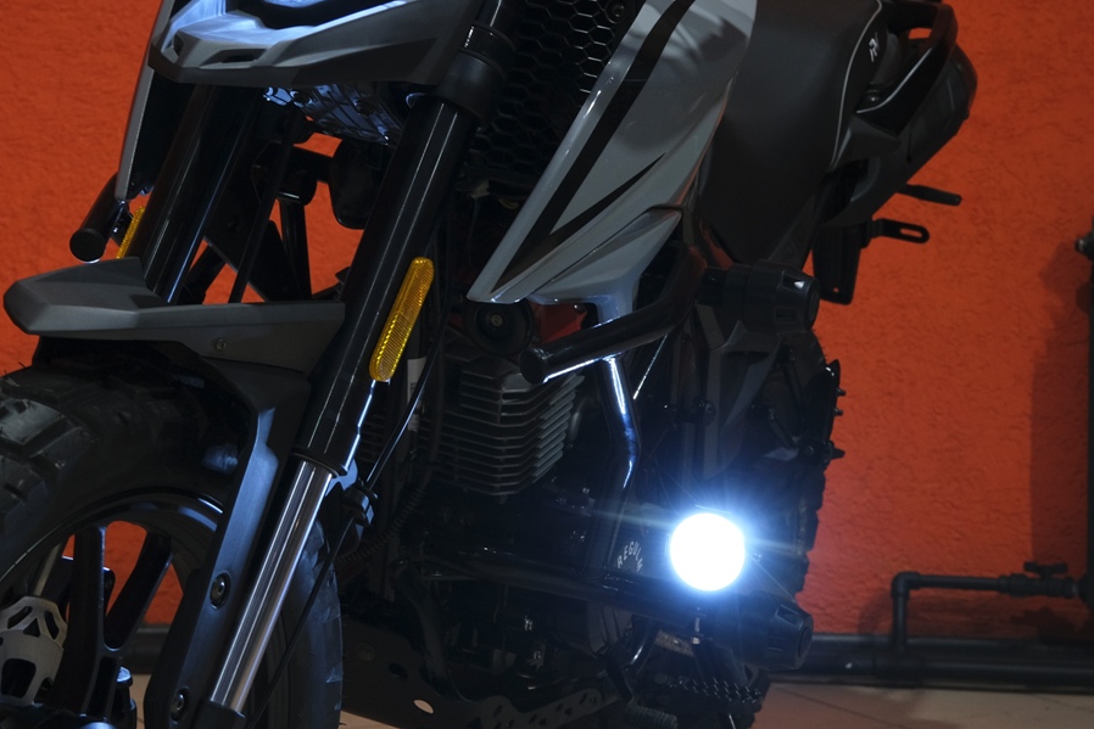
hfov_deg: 24.7
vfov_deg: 16.6
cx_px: 471
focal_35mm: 82
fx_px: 2492
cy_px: 203
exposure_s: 1/100
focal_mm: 30.8
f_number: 4
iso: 500
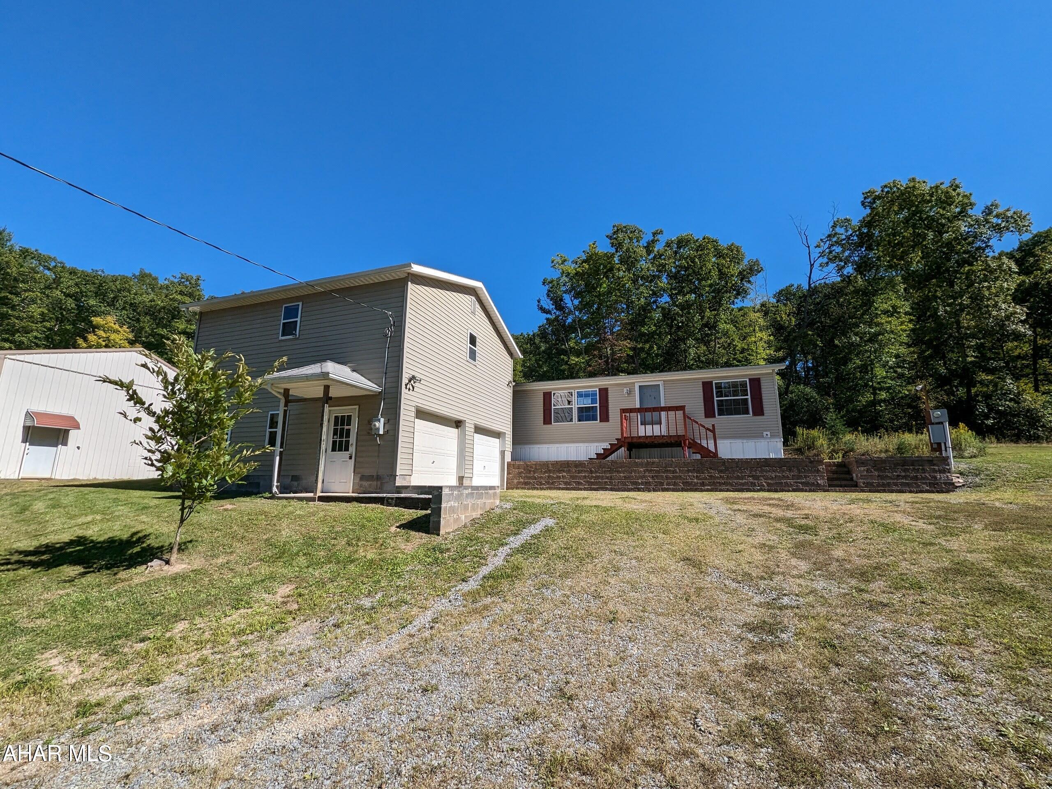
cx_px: 526
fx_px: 395
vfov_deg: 89.9
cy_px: 394
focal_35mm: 13
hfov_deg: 106.2
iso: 49
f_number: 2.2
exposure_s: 1/2268
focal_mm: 1.95
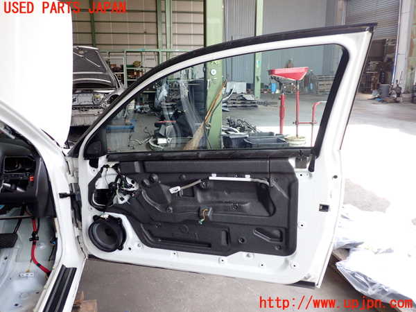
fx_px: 361
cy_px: 156
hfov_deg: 60.0
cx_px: 208
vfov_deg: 46.8
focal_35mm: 30
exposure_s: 1/125
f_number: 2.3
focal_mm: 5.4
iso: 200
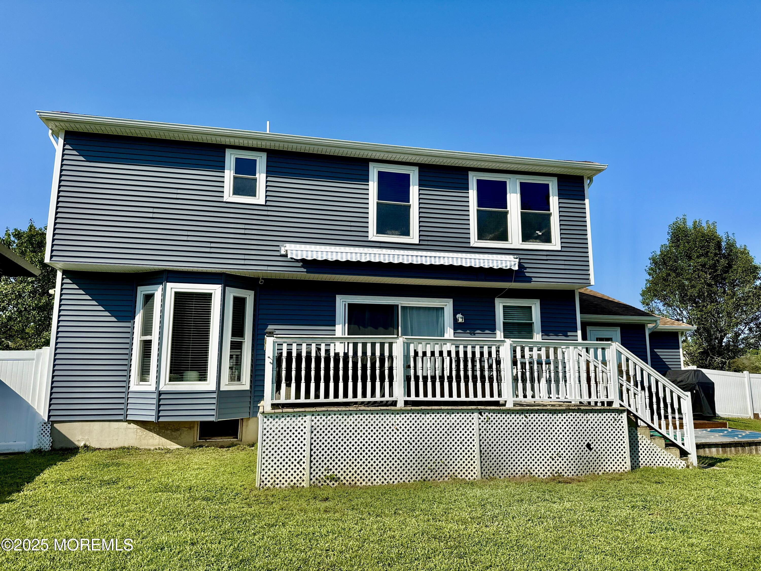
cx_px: 380
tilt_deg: +9.1
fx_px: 528
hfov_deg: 71.6
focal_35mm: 24
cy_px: 286
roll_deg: +0.3
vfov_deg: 56.8
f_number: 1.78
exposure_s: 1/5714
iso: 80
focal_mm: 6.76
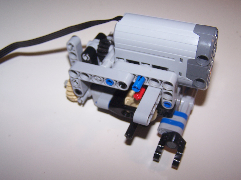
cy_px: 94
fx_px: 292
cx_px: 129
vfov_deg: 34.3
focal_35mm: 42
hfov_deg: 44.8
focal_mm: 6.3
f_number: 2.8
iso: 80
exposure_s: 1/60
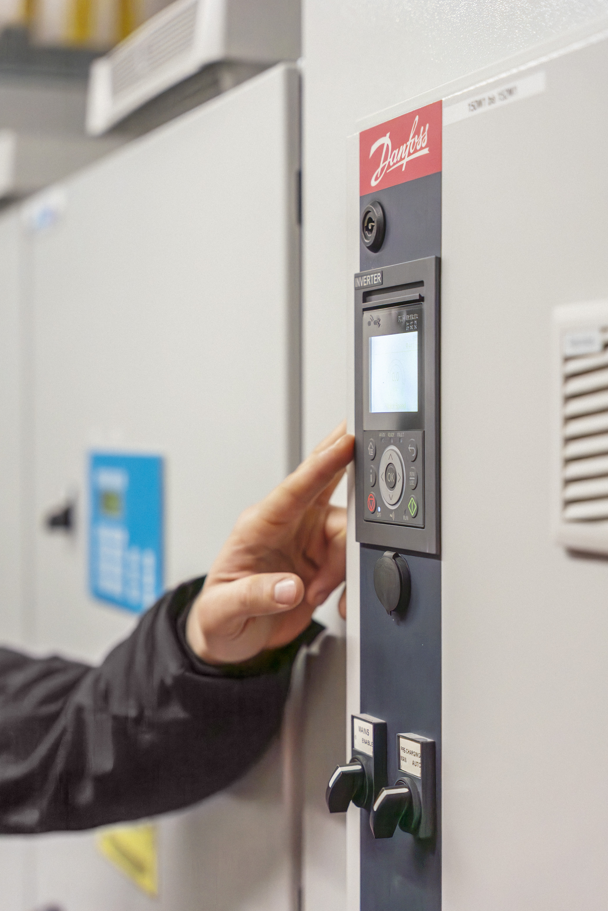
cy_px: 459
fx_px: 1586
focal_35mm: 63
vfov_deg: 32.1
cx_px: 301
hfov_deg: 21.7
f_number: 2.8
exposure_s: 1/1000
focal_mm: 61.6
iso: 4000
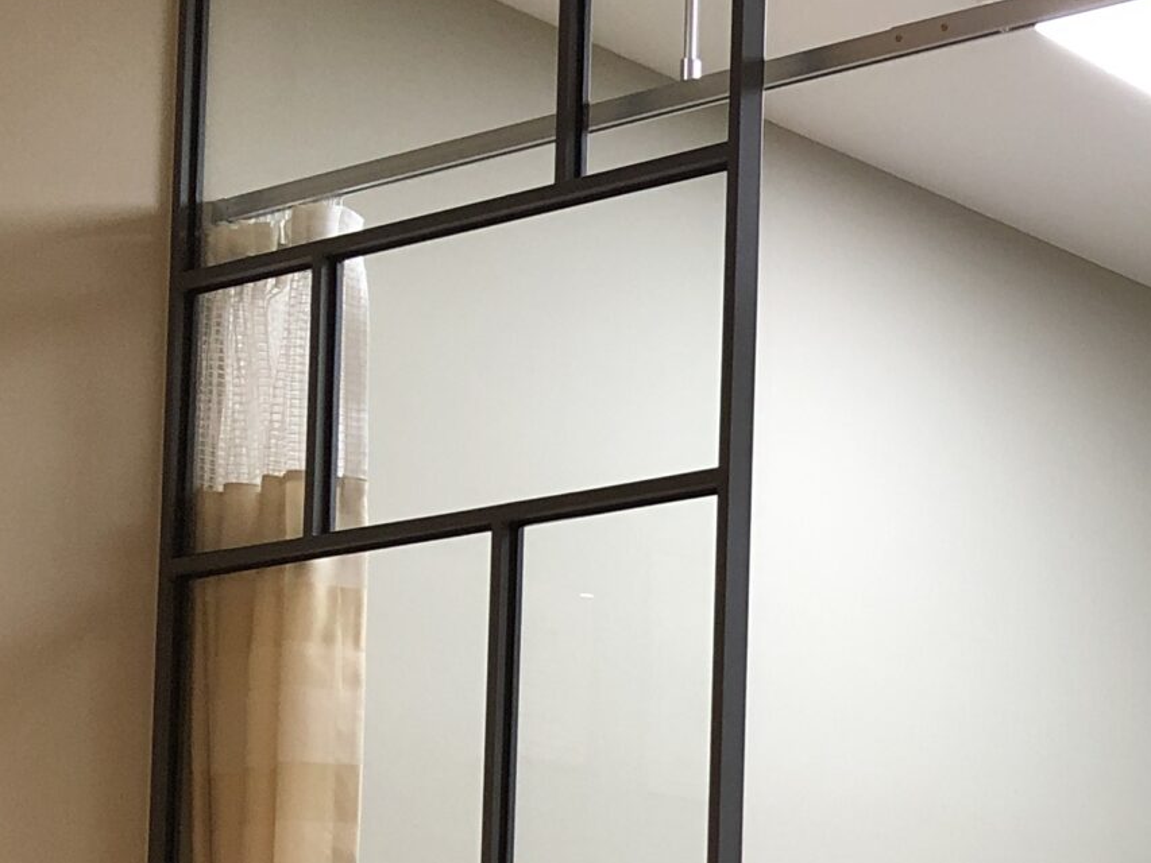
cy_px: 1023
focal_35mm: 84
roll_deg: +0.4
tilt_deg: +3.3
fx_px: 2793
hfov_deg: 20.4
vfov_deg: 16.8
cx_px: 1652
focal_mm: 4
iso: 40
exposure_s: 1/30
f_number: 1.8
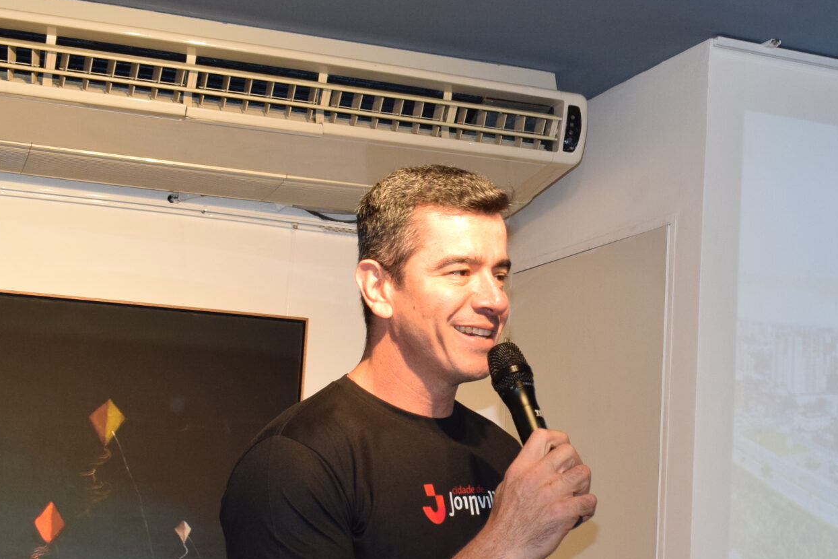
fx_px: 1722
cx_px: 711
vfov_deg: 18.3
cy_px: 408
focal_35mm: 74
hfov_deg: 26.6
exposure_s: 1/50
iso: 640
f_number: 9
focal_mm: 24
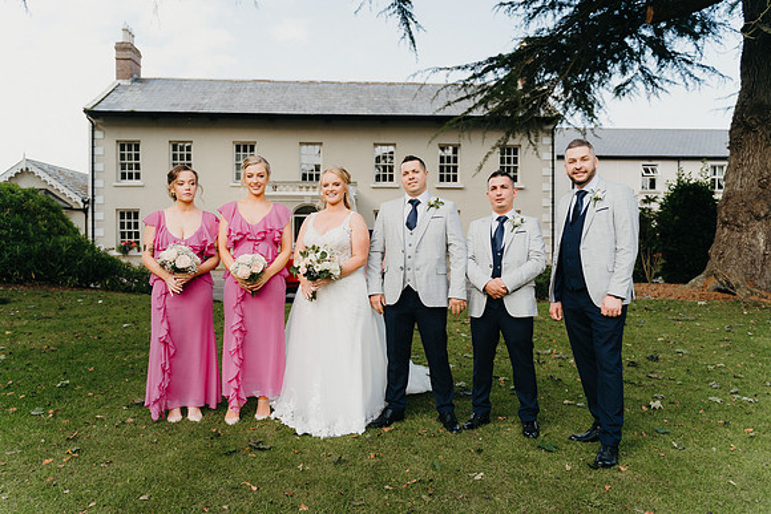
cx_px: 386
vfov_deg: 46.1
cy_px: 257
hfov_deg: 65.0
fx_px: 605
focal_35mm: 28
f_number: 2.8
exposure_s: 1/500
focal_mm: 28
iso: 125
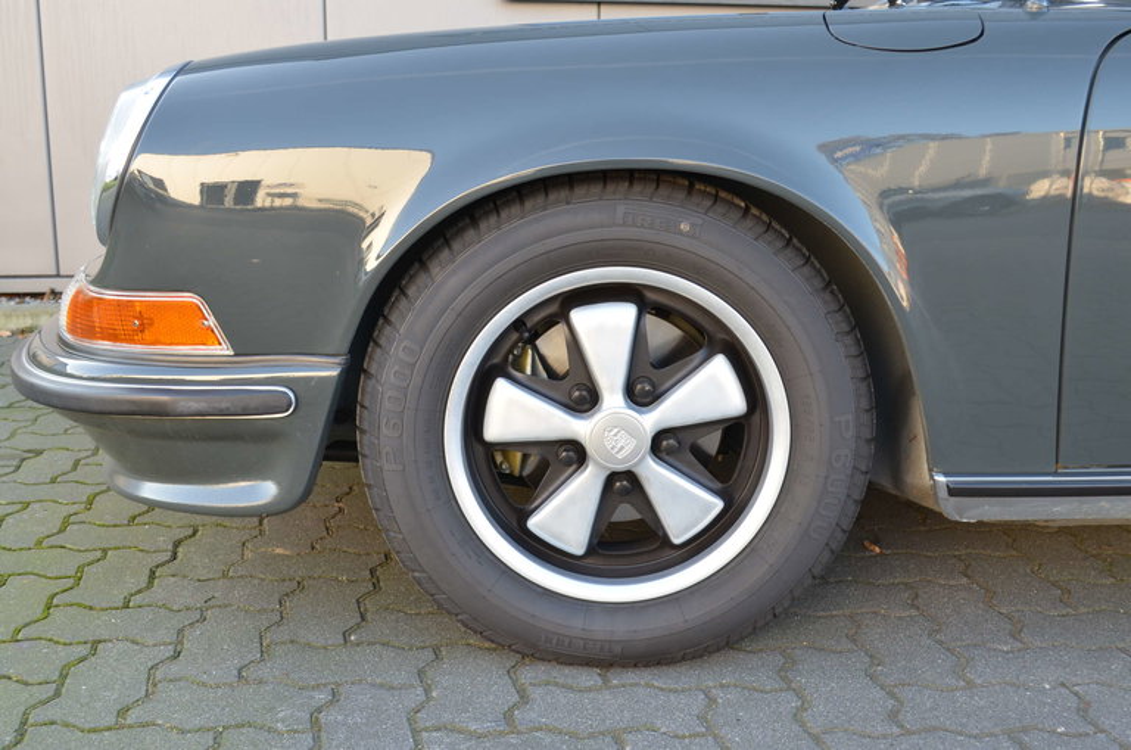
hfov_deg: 49.6
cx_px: 566
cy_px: 375
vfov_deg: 34.1
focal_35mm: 39
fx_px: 1223
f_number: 5.6
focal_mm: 26
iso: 250
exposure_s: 1/60
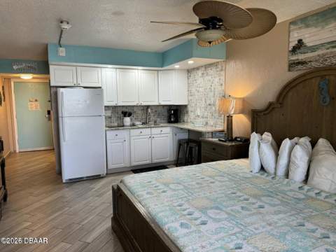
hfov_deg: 71.6
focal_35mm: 24
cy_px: 126
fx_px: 233
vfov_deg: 56.8
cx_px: 168
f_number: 1.78
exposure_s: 1/120
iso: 125
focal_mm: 6.76
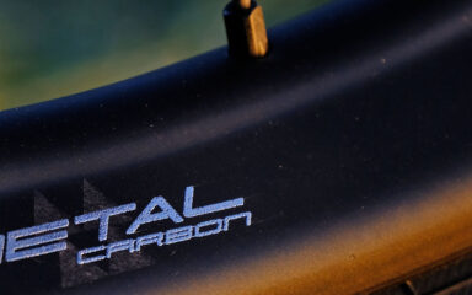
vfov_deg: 1.3
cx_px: 108
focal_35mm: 979
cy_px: 243
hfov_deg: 2.1
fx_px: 12593
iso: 320
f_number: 5.6
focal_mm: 239.8
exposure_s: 1/250
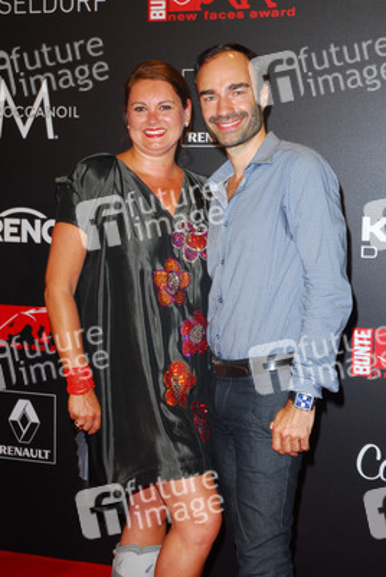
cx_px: 193
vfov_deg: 30.5
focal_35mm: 66
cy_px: 288
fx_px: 1058
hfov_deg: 20.7
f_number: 5
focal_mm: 44
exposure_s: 1/60
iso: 200
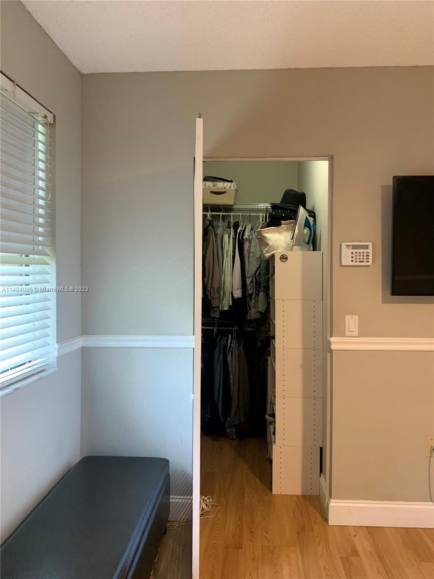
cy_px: 290
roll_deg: +0.0
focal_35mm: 26
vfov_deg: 67.3
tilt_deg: -0.6
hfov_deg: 53.1
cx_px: 217
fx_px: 435
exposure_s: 1/60
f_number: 1.8
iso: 160
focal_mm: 4.25
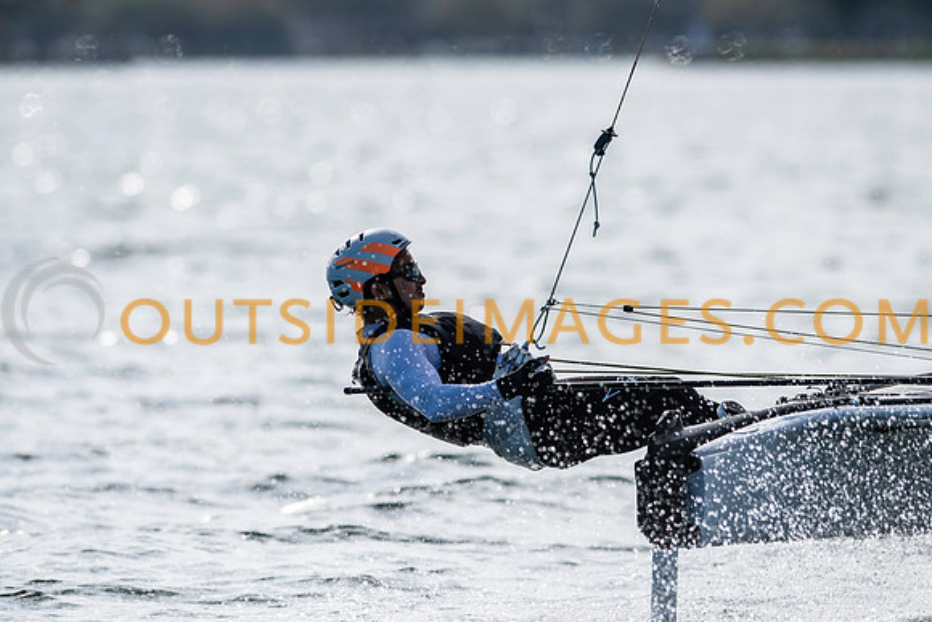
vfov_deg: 3.1
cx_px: 466
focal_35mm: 450
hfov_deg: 4.6
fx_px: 11652
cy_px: 311
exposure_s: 1/3200
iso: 200
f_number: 5
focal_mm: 300
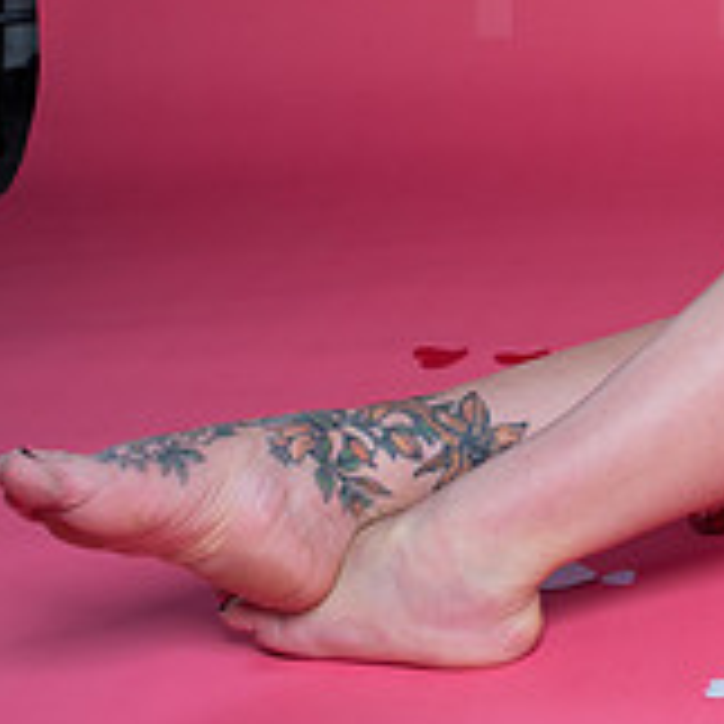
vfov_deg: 15.8
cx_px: 1120
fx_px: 2532
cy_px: -88
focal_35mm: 107
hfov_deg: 15.0
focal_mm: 35
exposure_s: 1/160
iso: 100
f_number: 8
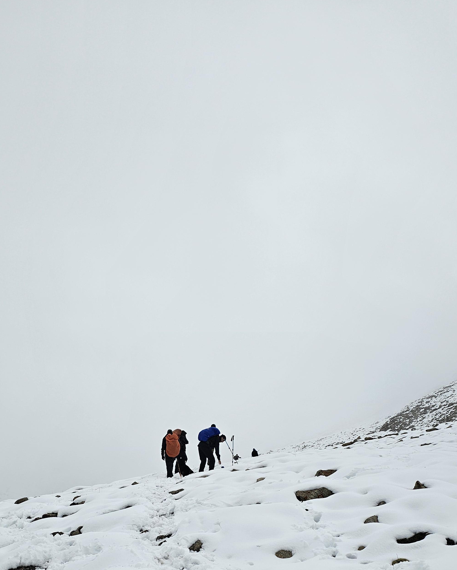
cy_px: 443
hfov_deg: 41.0
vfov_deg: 47.9
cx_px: 191
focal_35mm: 36
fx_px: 608
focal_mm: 6.3
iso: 10
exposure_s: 1/2490
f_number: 1.7
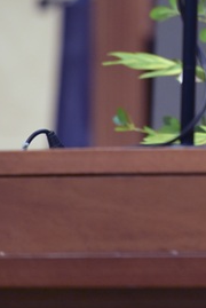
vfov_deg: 2.3
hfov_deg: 1.5
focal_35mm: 890
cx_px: 378
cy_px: -166
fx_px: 7619
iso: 800
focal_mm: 200
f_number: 2.8
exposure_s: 1/200
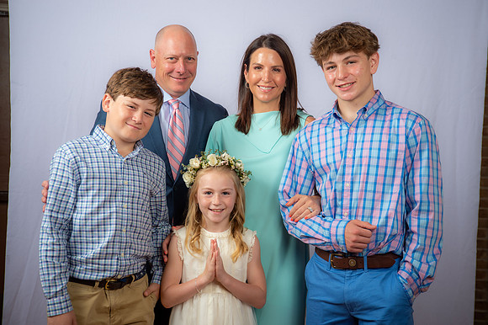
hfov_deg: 31.0
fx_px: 881
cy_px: 162
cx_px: 244
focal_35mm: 65
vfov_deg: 20.9
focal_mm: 65
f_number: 6.3
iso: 250
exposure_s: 1/160
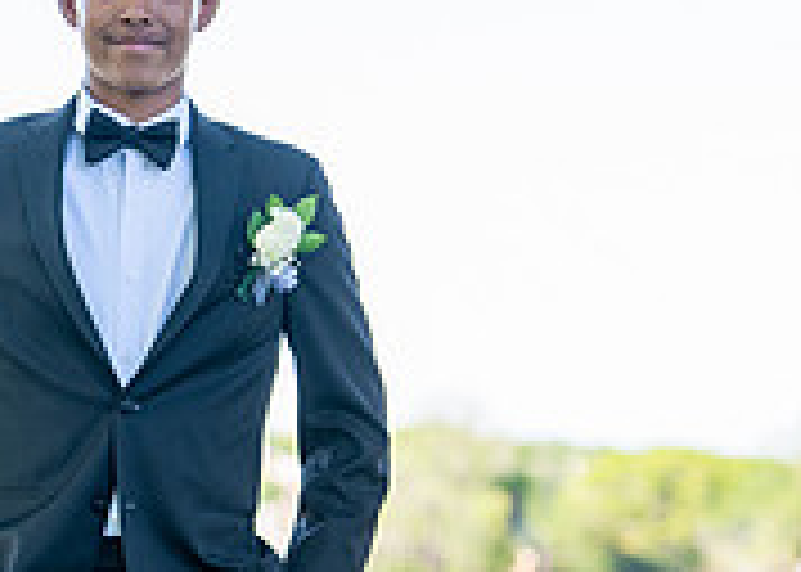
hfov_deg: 11.4
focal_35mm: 175
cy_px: 658
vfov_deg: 8.1
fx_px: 3980
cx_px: 135
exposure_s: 1/1000
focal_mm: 50
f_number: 1.8
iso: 160
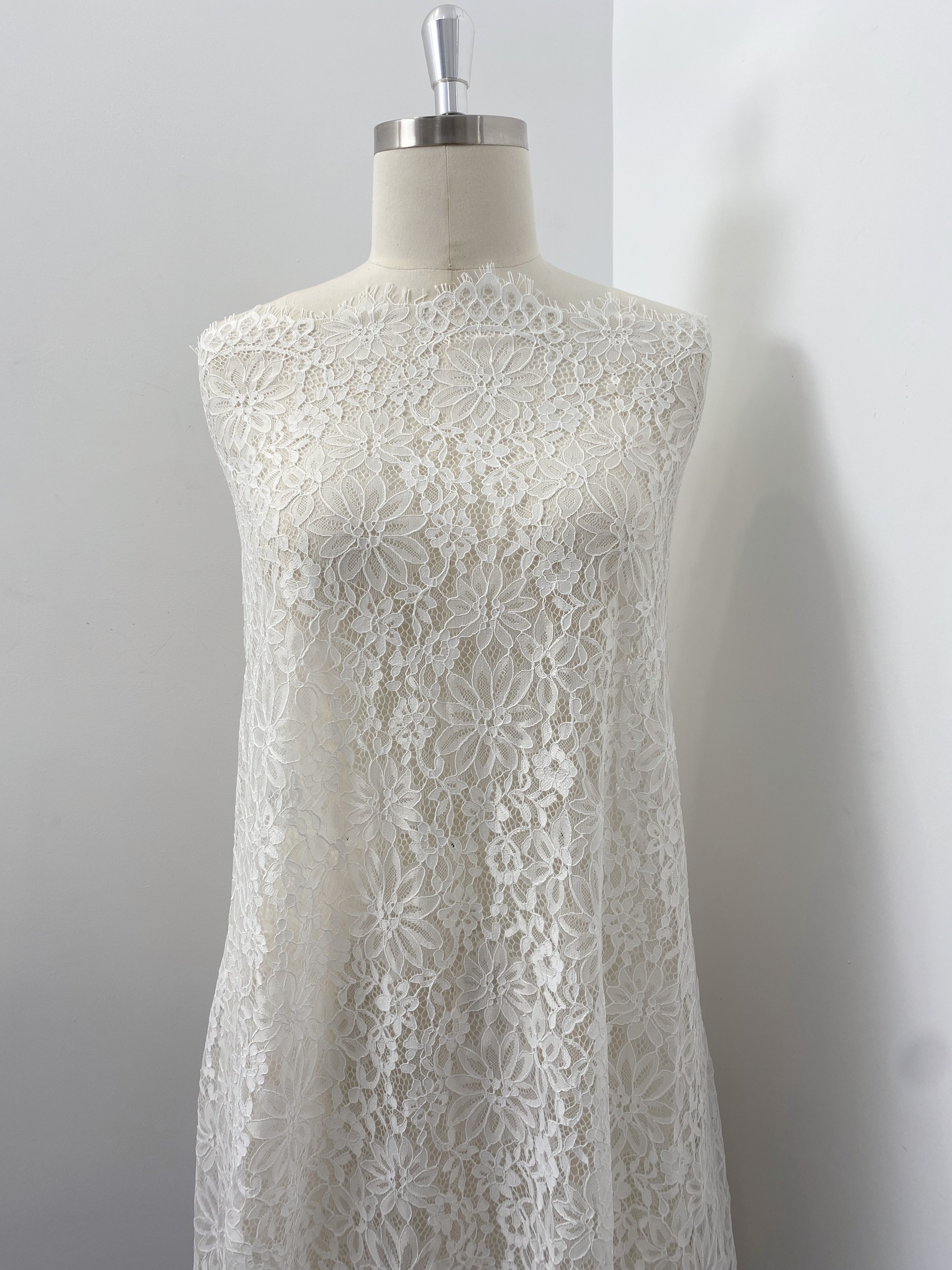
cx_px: 476
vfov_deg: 67.3
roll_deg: +1.1
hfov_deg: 53.1
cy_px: 635
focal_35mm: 26
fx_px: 953
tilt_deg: -5.9
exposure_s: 1/119
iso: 32
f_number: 1.8
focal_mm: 4.25
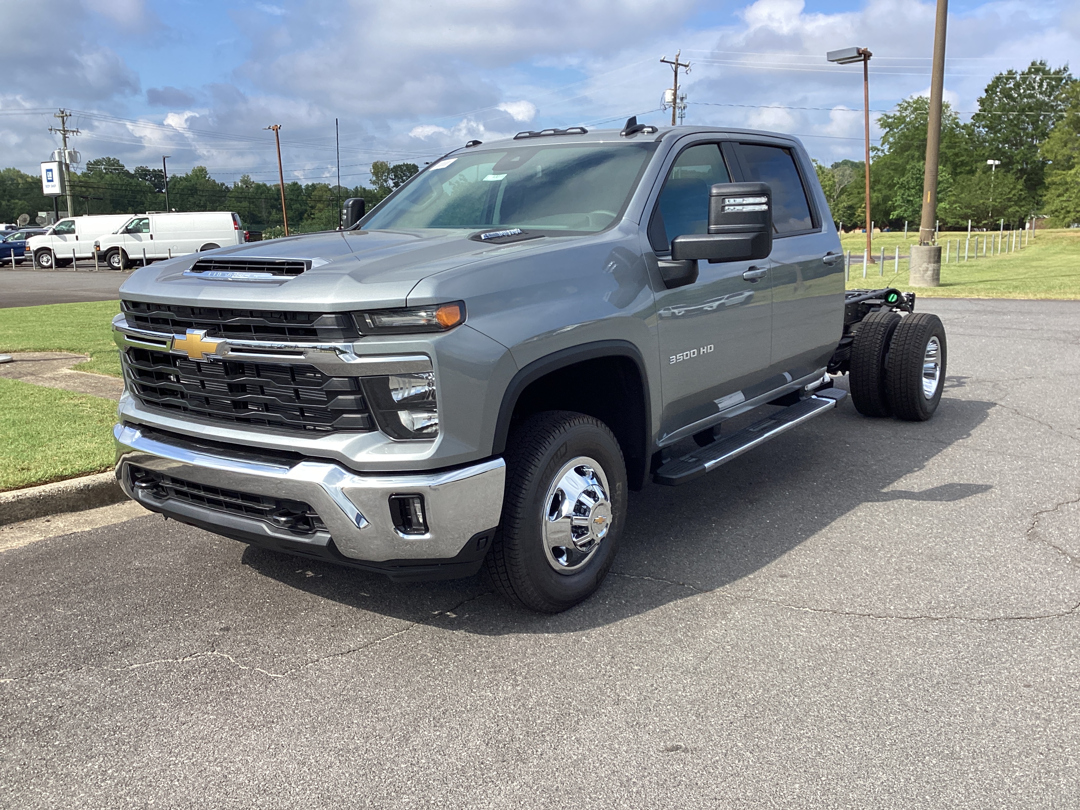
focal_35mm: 31
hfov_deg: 58.4
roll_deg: +0.6
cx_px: 540
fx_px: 967
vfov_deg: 45.4
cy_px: 405
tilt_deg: -10.5
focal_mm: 3.3
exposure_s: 1/959
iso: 25
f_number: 2.4
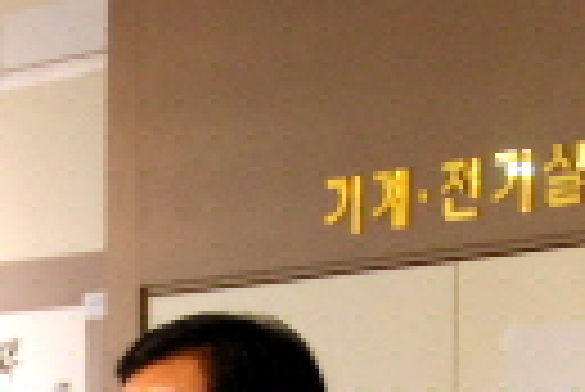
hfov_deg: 8.5
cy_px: 710
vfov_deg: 5.6
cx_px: 40
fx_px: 3937
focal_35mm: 242
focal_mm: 42
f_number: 4.5
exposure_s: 1/30
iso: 1250
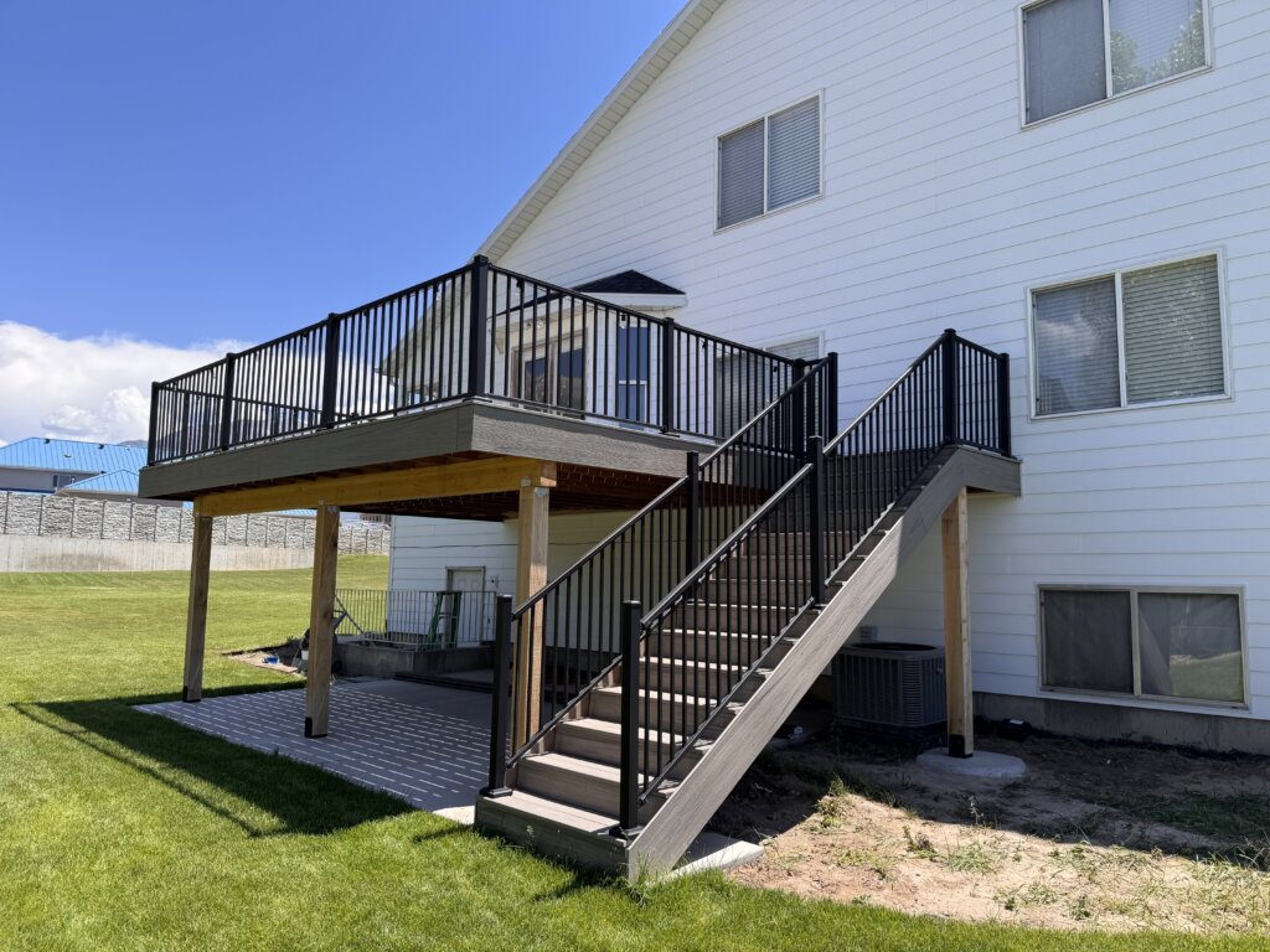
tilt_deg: +5.6
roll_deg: -0.8
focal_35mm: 24
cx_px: 635
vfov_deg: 56.8
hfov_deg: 71.6
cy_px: 476
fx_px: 881
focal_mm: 6.76
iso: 80
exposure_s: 1/2506
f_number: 1.78
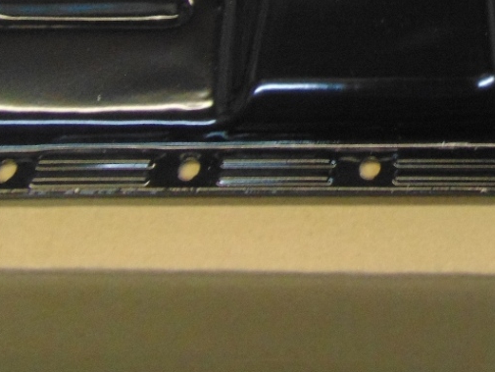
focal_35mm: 69
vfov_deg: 20.0
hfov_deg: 26.4
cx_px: 516
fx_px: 987
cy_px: -70
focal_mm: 4.5
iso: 400
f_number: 3
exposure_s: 1/13
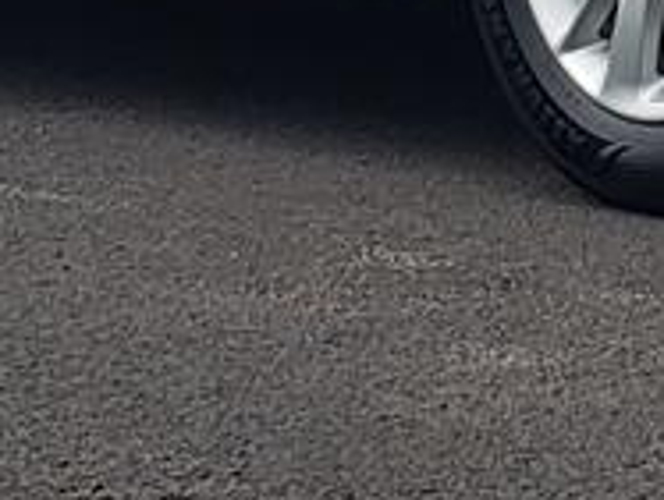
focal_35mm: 142
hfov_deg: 13.6
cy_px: -443
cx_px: 735
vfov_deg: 9.9
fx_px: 2729
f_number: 2.4
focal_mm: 4.3
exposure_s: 1/1443
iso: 50
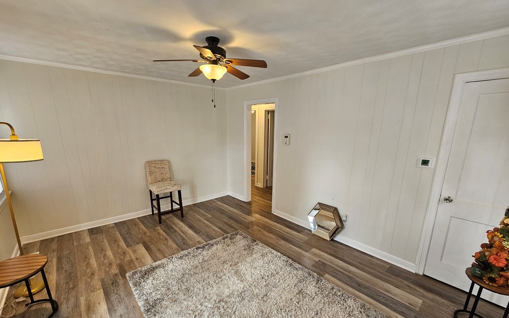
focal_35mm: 14
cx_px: 253
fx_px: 194
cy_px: 177
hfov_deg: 105.3
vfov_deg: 78.3
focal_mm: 2.2
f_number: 2.2
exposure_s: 1/60
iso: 125
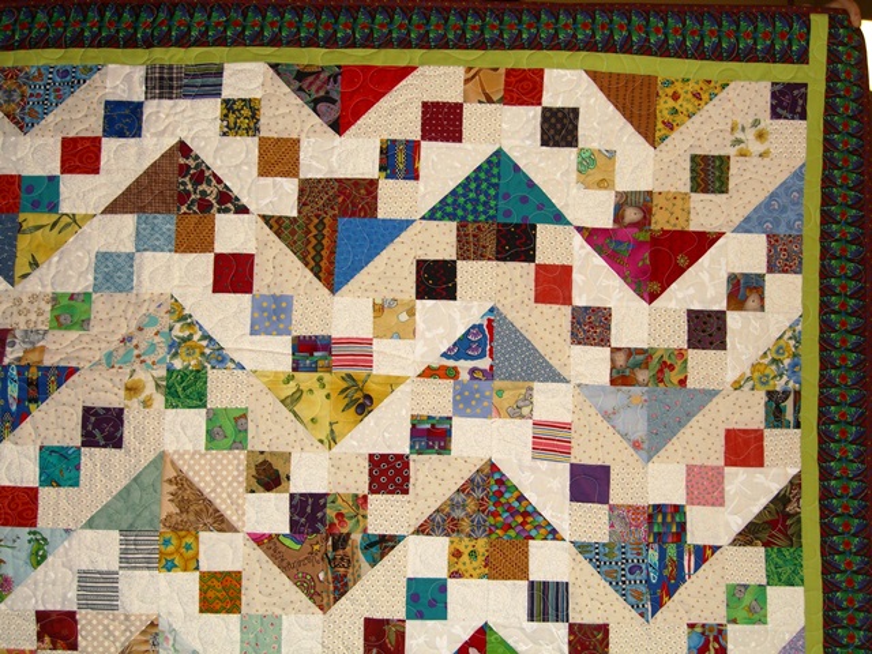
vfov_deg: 25.7
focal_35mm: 57
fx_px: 1436
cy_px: 327
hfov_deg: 33.8
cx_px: 436
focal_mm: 11.8
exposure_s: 1/60
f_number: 3.6
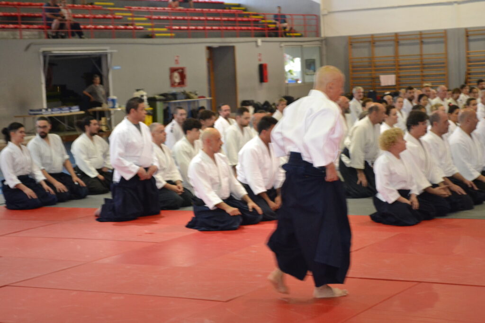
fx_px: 1112
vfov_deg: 16.6
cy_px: 162
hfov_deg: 24.6
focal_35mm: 82
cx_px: 242
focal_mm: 55
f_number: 5.6
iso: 2000
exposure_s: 1/60
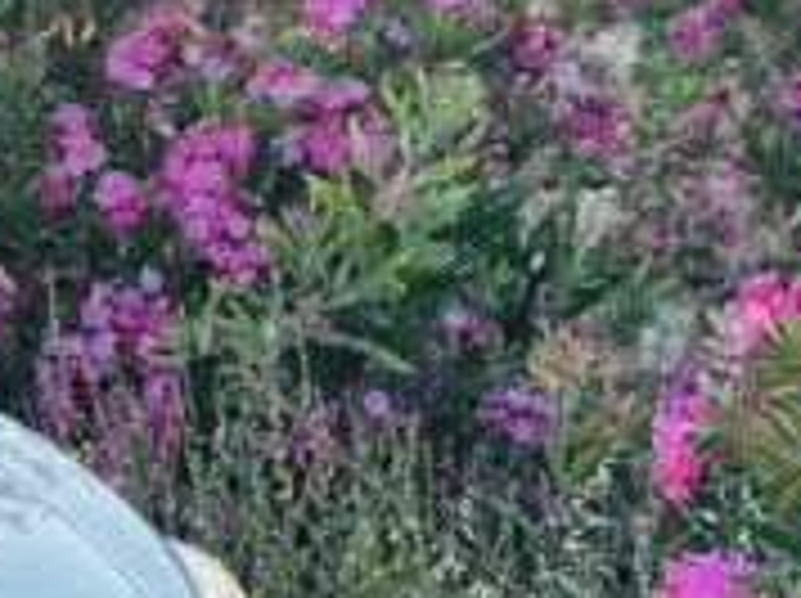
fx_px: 3998
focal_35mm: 173
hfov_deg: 10.9
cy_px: 319
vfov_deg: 8.6
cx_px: -500
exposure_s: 1/1095
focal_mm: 6.86
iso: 80
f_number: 1.78
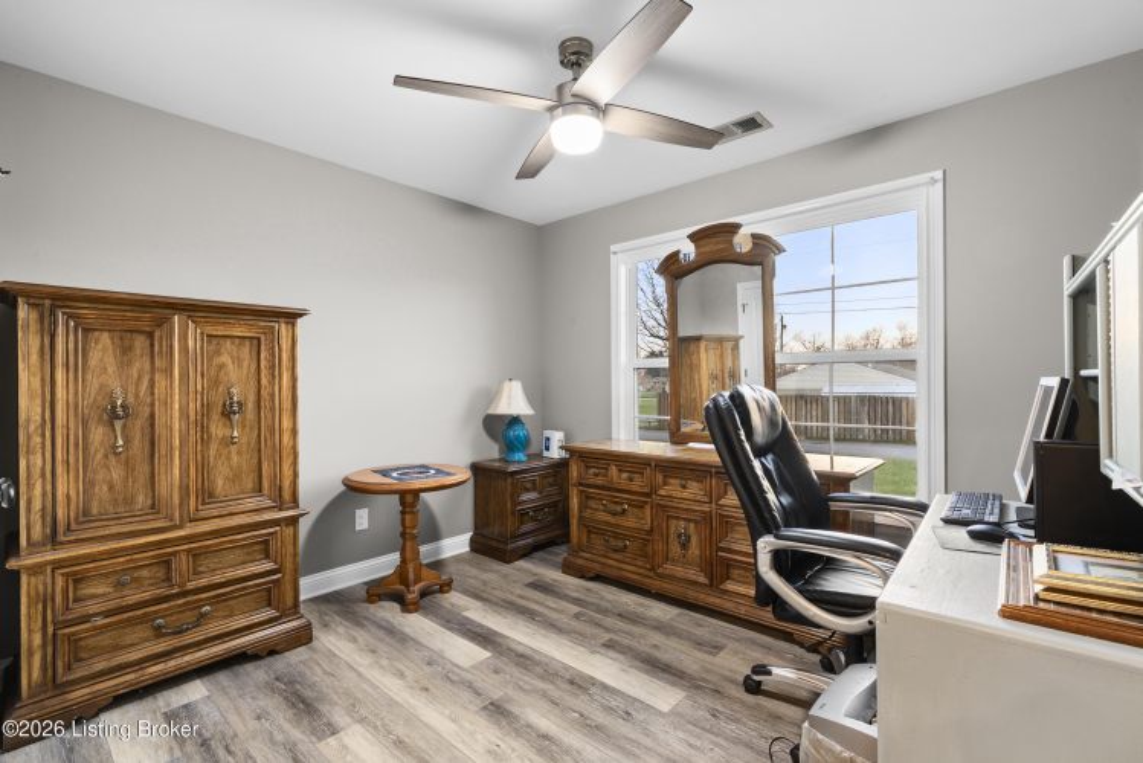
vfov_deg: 73.8
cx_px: 572
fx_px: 508
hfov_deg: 96.7
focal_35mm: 16
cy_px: 382
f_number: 11
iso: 400
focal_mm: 16
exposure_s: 1.6
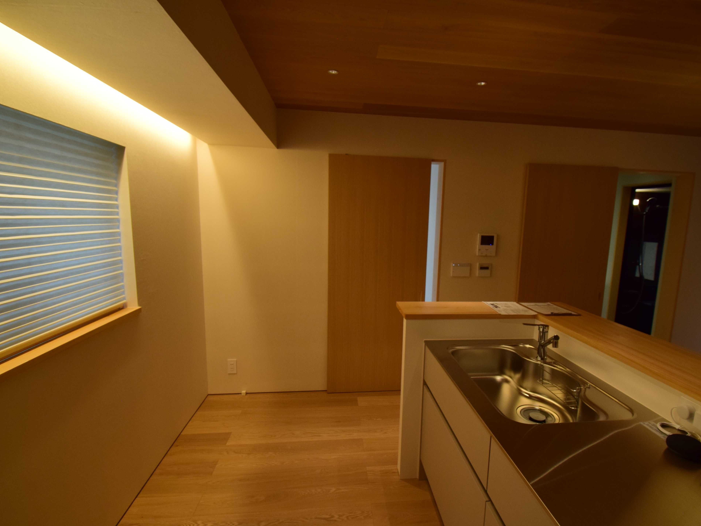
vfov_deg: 74.7
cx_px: 377
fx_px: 344
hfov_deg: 90.9
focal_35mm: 17
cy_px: 273
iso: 400
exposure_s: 1/90
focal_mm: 10
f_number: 6.7
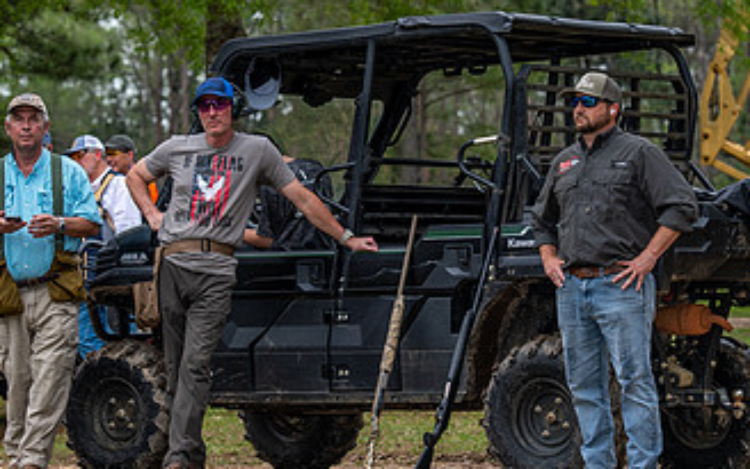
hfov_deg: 11.4
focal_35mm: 184
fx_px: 3761
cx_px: 444
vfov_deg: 7.1
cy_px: 178
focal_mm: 102
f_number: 4.5
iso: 125
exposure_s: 1/250
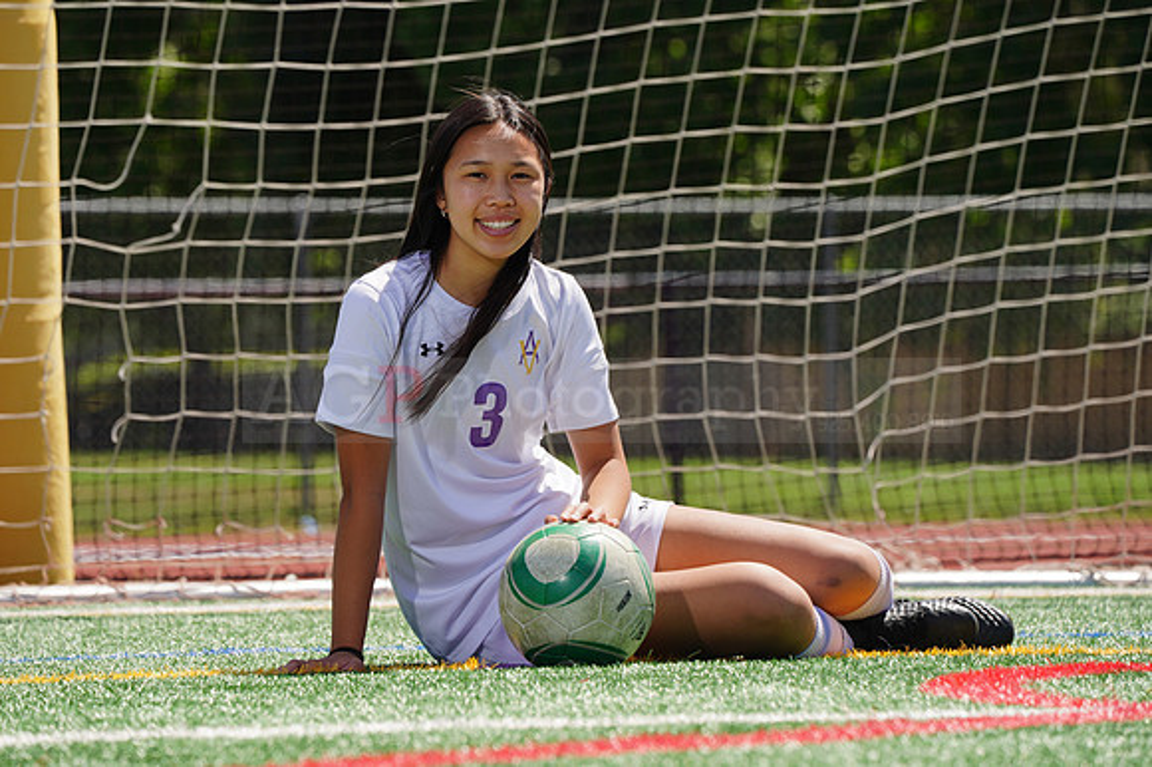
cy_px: 384
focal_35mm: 376
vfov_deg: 3.7
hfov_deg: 5.5
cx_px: 576
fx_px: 12025
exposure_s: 1/250
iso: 200
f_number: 13
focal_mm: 376
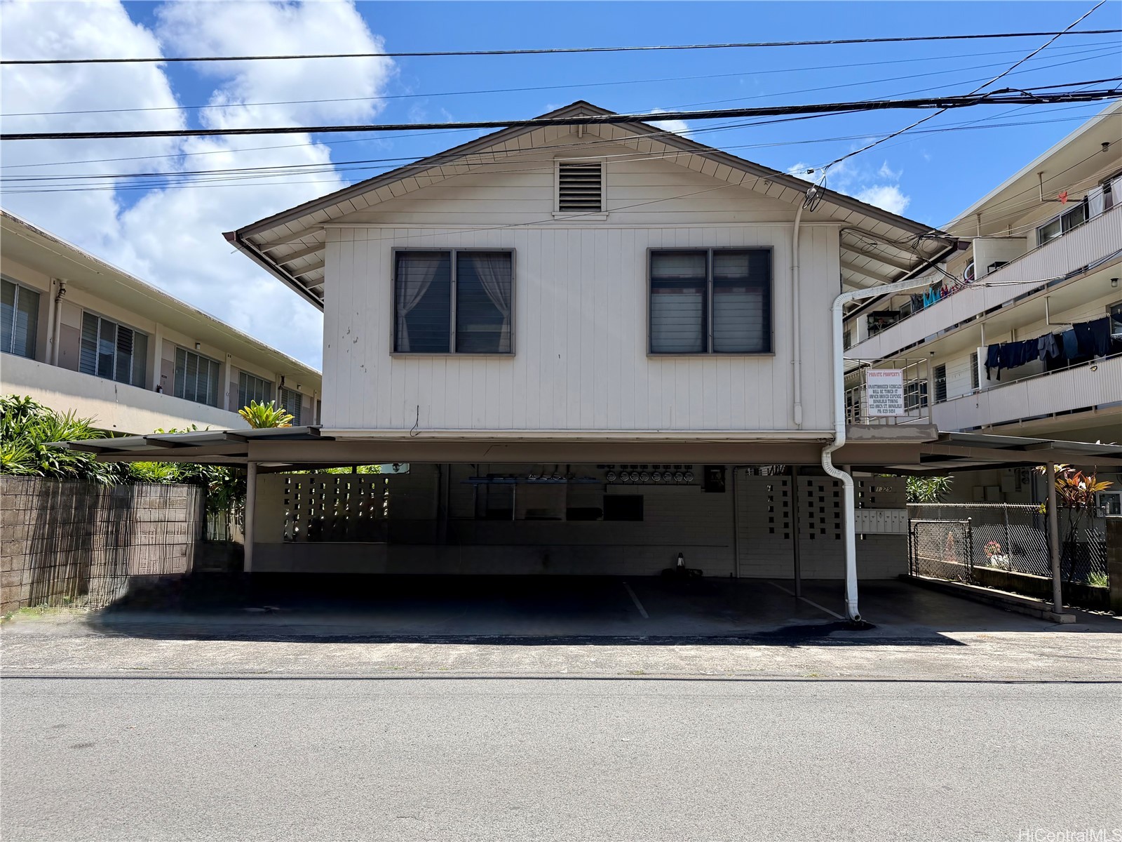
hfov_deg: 71.6
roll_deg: -0.5
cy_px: 421
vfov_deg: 56.8
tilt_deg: +6.2
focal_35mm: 24
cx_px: 561
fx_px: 778
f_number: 1.78
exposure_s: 1/3584
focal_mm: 6.76
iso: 100
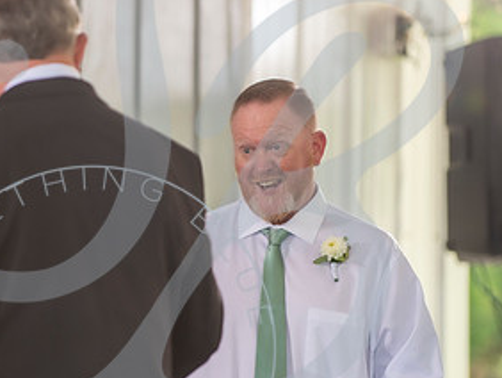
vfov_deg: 4.3
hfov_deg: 5.7
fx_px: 5022
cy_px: 199
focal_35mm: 346
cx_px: 182
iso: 320
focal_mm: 175
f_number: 2.8
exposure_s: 1/200
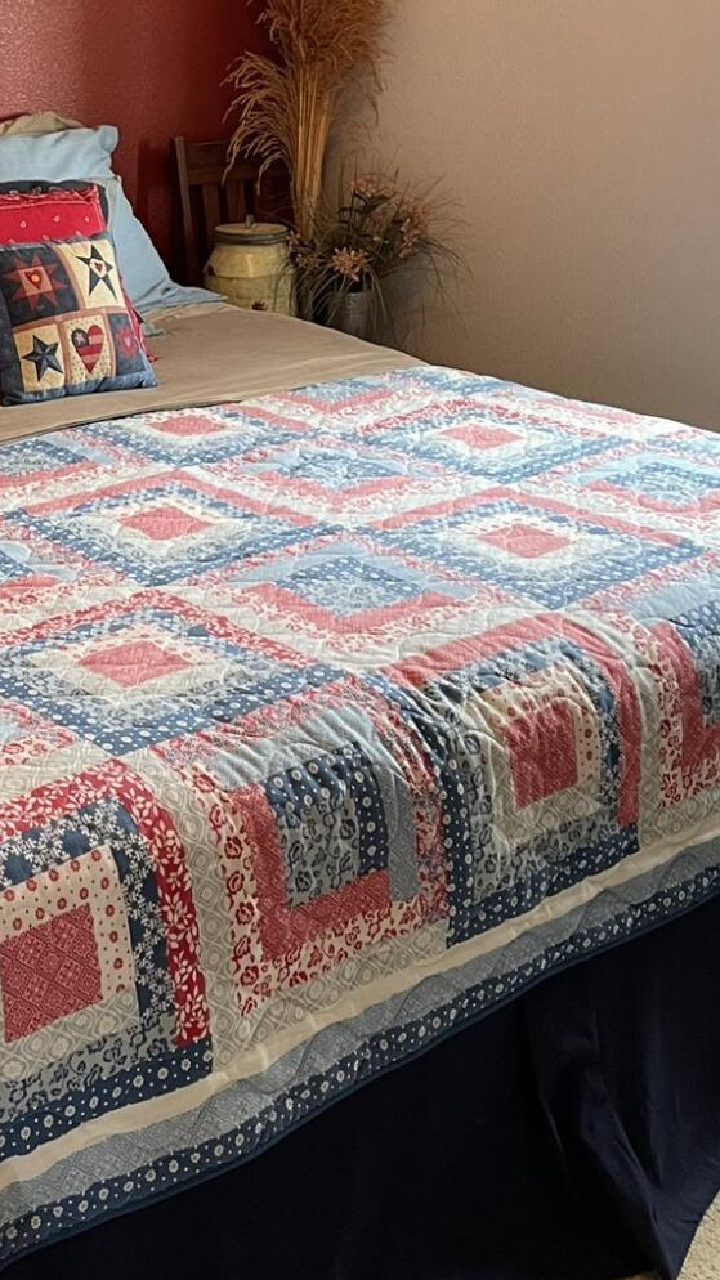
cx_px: 30
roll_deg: +0.3
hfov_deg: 20.5
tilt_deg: -10.2
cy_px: 258
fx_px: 1935
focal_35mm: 57
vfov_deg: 35.4
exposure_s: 1/60
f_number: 1.6
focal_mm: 4.2
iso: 250
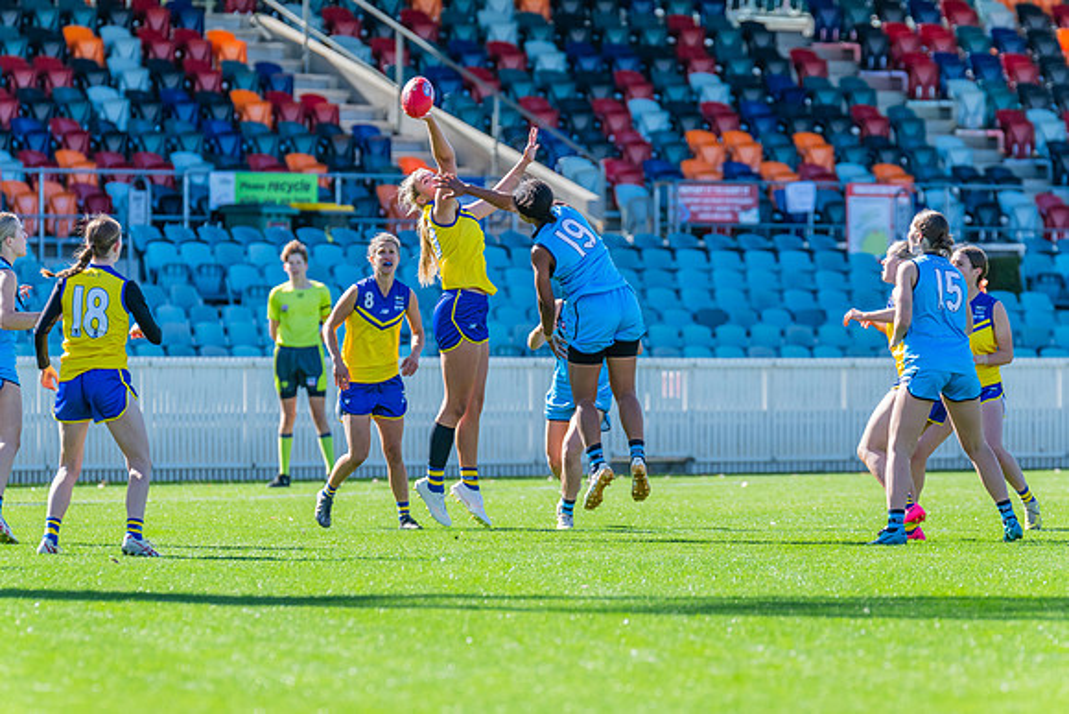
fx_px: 9806
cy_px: 357
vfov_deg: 4.2
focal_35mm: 330
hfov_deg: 6.2
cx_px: 534
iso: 800
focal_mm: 330
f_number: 6.3
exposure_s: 1/1250
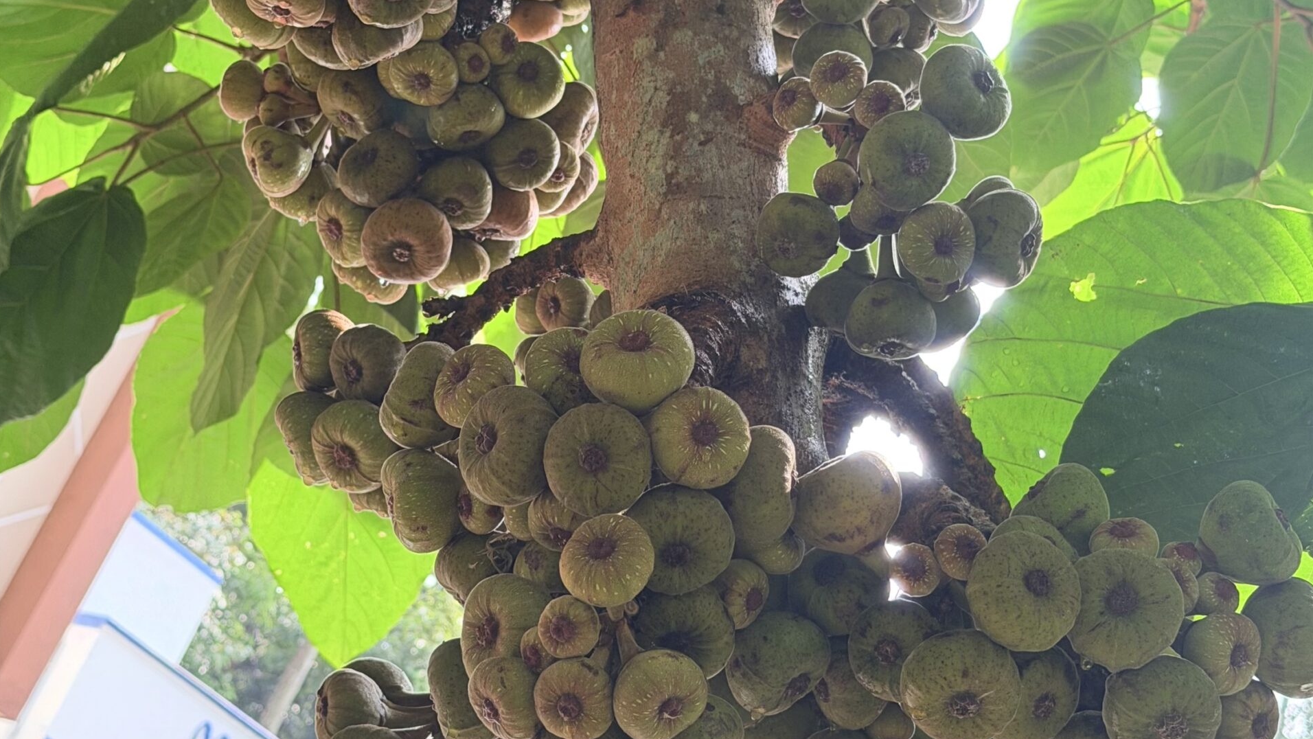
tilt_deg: +25.5
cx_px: 655
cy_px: 286
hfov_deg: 30.1
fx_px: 2437
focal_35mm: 70
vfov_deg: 17.2
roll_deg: -24.3
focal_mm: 6.76
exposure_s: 1/189
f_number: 1.78
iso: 100
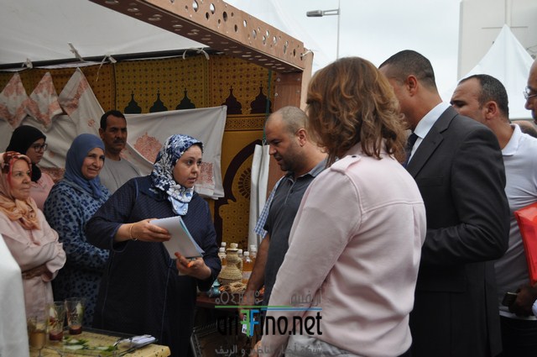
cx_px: 268
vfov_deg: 31.8
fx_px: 626
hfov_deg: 46.5
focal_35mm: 42
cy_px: 178
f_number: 5.6
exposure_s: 1/125
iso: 280
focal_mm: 28
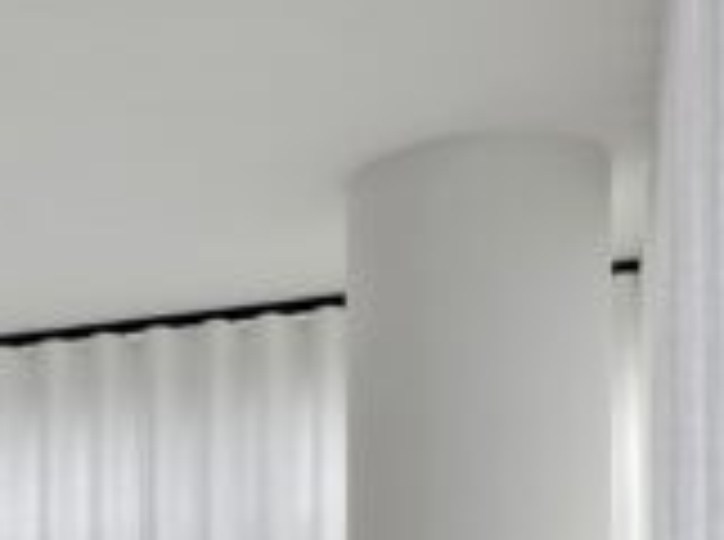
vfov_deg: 12.2
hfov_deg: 16.3
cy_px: 990
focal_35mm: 110
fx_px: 2296
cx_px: -378
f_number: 1.7
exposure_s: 1/180
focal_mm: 6.3
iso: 50
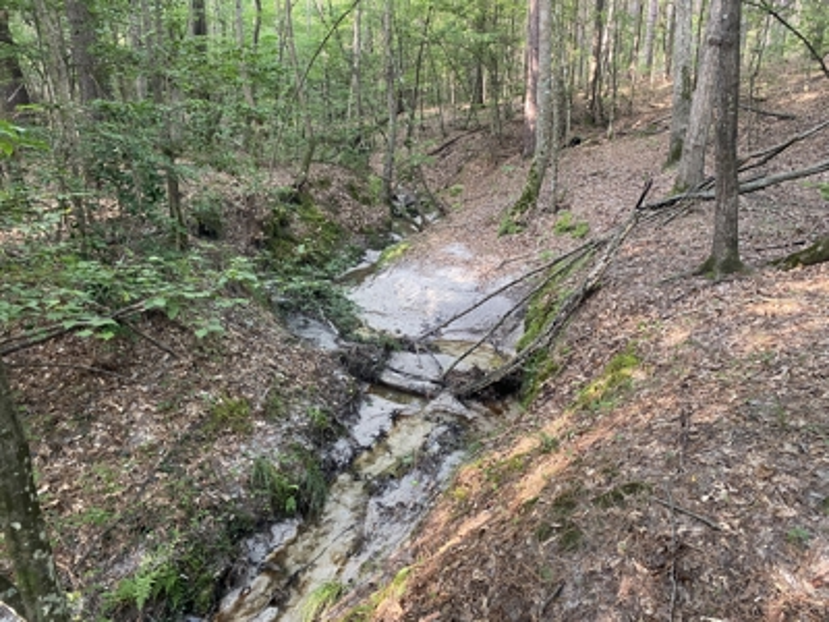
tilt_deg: -17.5
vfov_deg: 53.1
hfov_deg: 67.3
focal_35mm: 26
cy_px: 311
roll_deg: +0.3
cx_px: 414
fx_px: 623
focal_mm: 4.25
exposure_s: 1/60
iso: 250
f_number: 1.8
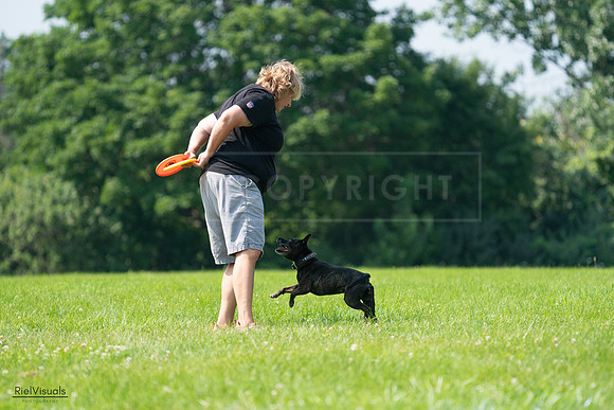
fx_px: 5374
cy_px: 205
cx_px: 307
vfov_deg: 4.4
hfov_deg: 6.5
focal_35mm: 315
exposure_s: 1/4000
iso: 2000
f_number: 6.3
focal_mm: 315
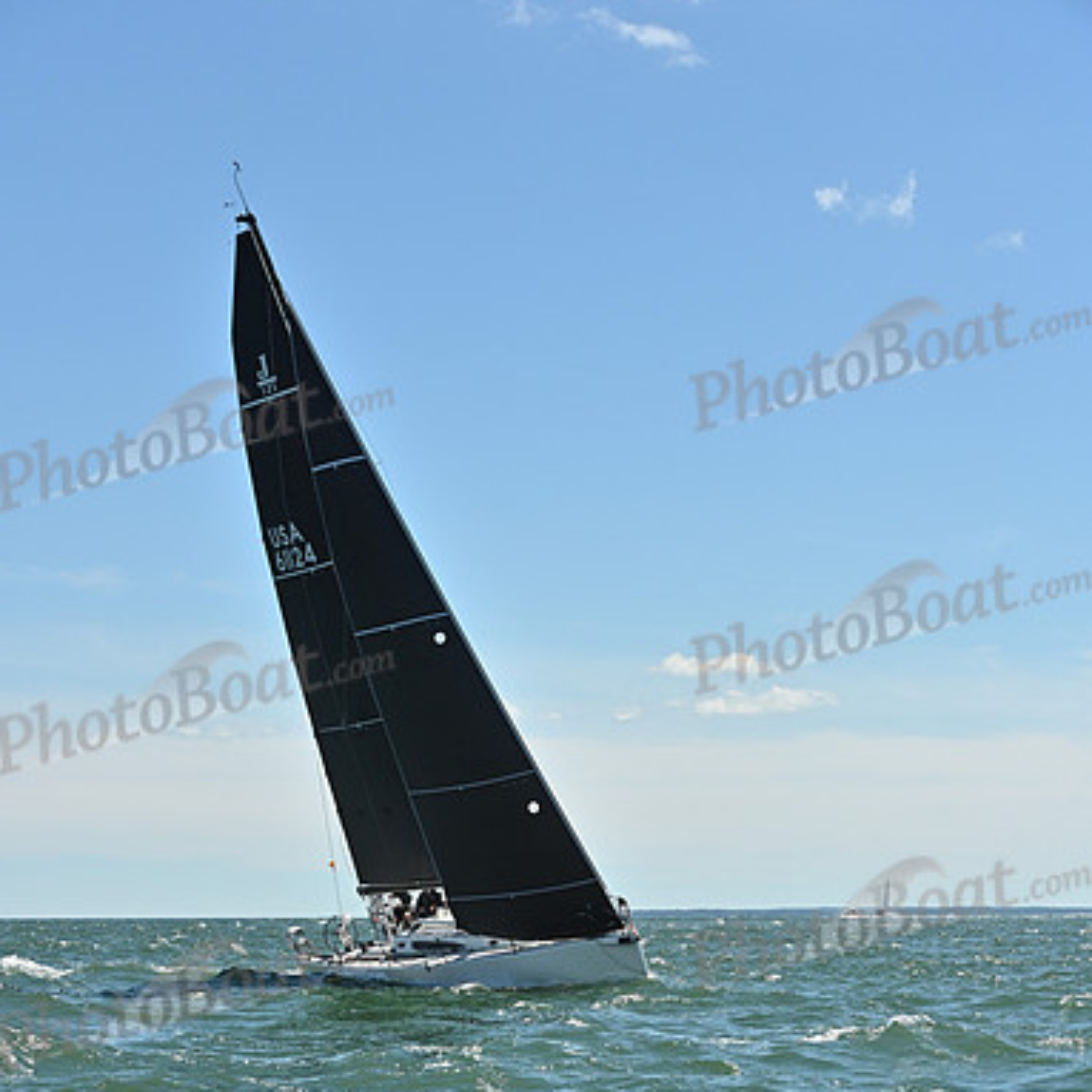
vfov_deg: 19.2
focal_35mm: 90
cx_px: 543
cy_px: 810
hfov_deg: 19.3
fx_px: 3212
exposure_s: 1/1600
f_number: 7.1
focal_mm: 70
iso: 320
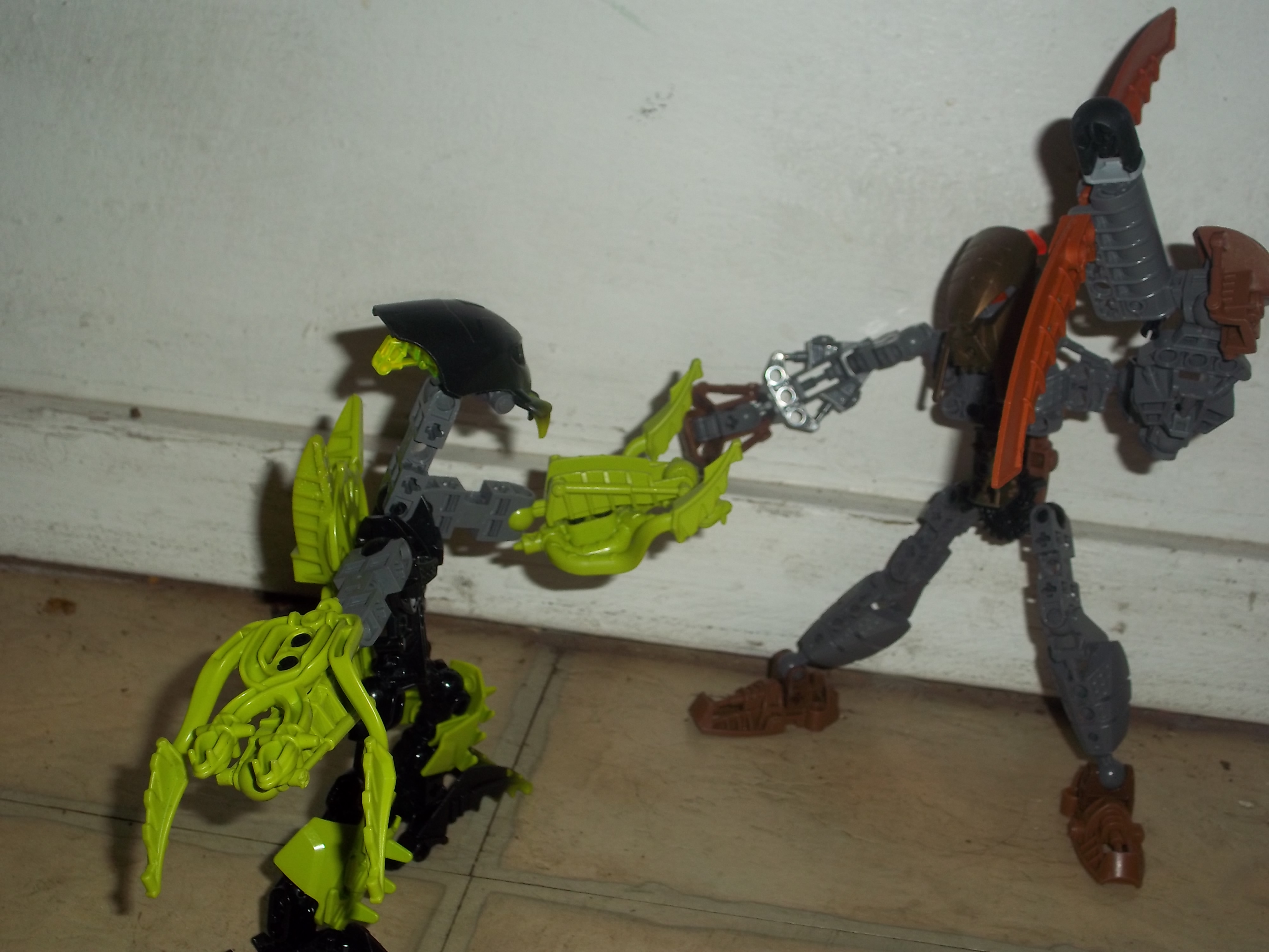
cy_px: 476
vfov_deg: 31.5
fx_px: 1686
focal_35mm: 46
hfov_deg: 41.2
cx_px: 634
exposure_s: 1/80
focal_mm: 8.2
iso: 80
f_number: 3.5
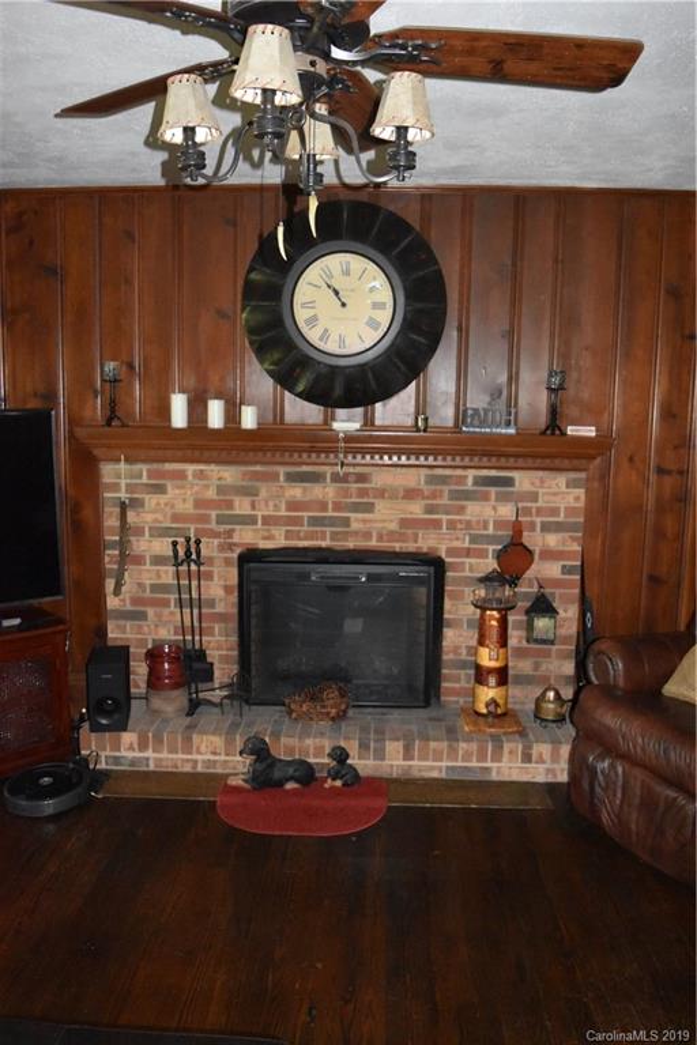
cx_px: 348
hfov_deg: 47.9
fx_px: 784
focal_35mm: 27
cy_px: 522
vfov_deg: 67.4
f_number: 3.5
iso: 6400
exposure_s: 1/60
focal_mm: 18
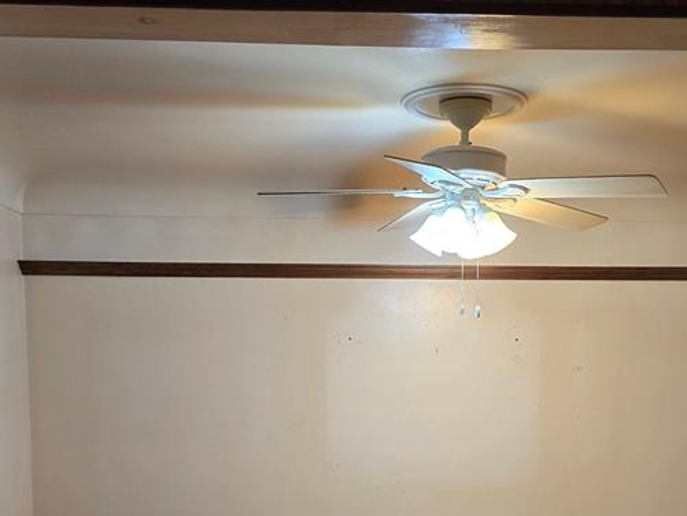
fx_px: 933
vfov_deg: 29.6
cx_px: 439
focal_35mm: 47
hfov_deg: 40.1
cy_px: 462
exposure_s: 1/120
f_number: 1.7
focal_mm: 6.3
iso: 160
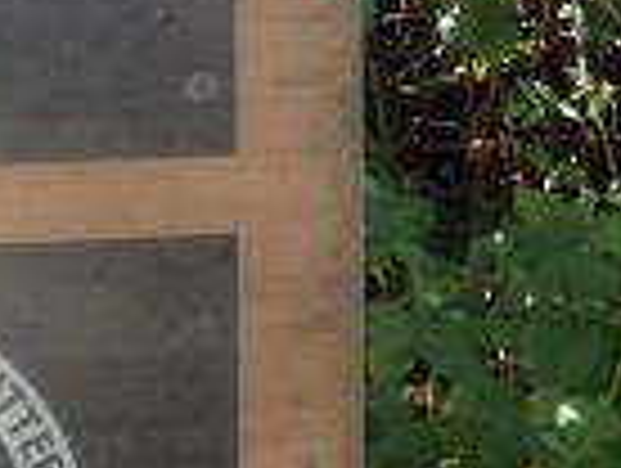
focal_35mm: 161
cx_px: -644
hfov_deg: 11.1
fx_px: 2893
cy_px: -398
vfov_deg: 8.8
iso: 80
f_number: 2.4
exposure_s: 1/120
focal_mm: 4.28
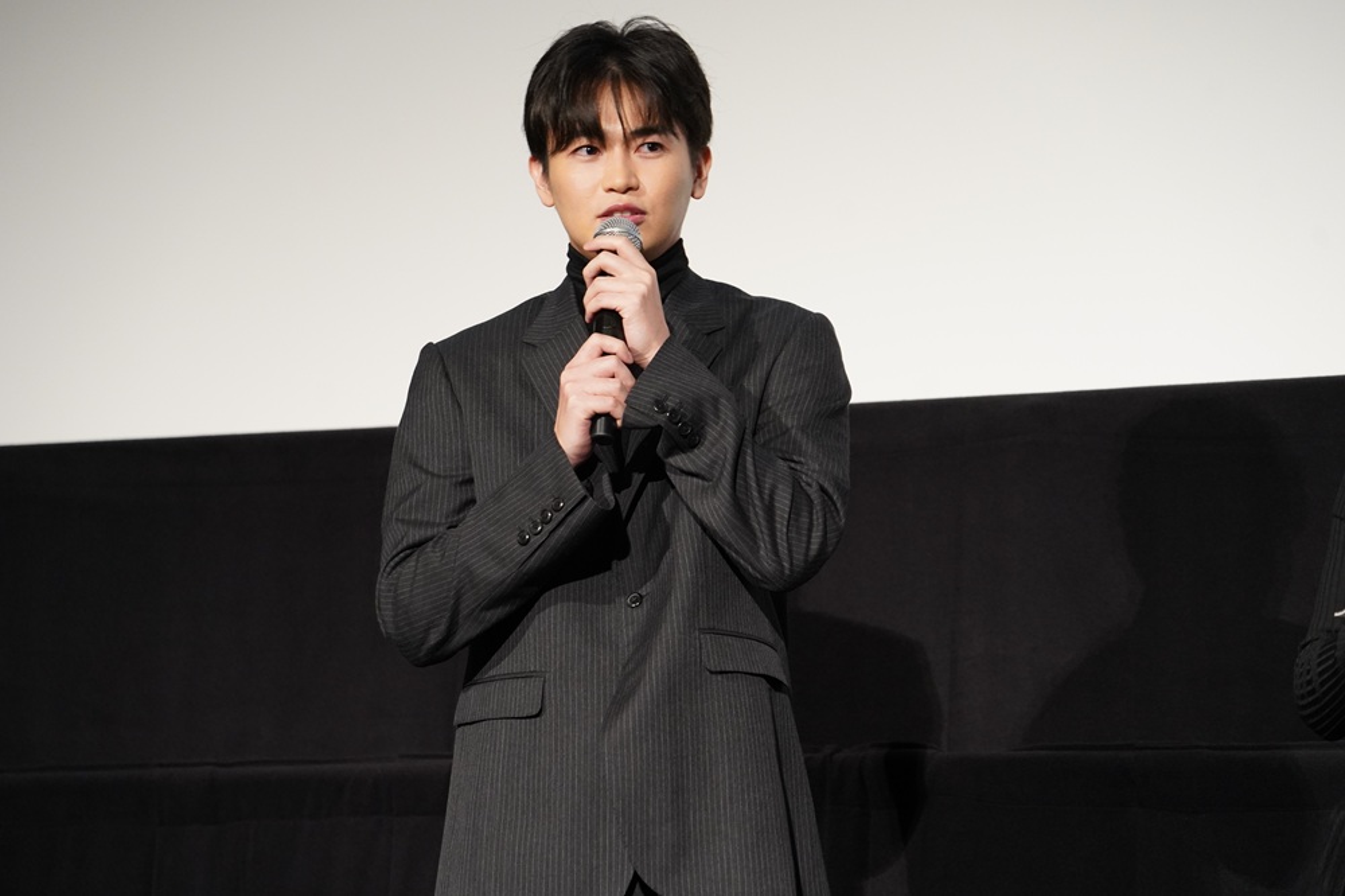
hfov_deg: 14.7
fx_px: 5229
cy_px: 448
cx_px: 672
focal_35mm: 140
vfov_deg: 9.8
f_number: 5
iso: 5000
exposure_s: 1/160
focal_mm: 140
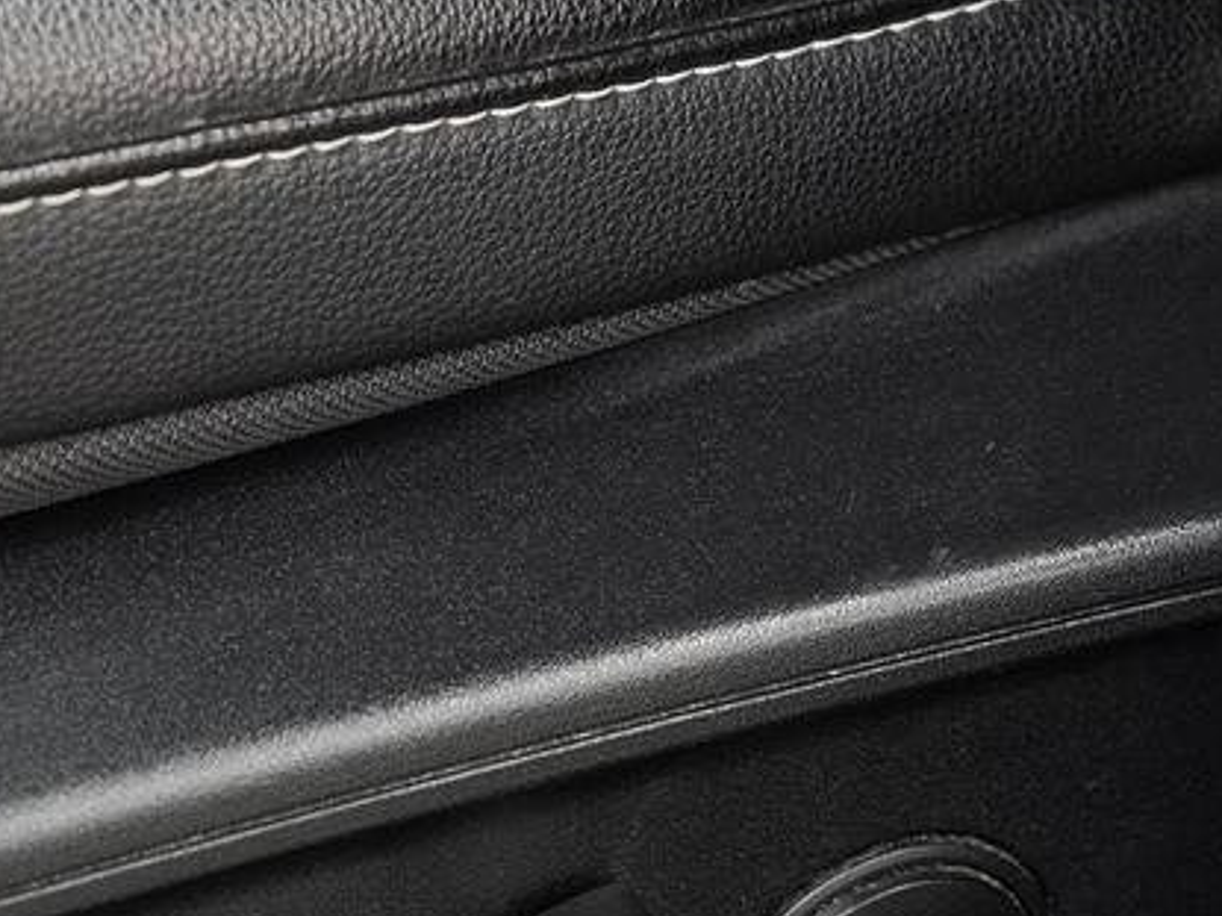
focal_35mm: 269
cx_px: 644
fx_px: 9493
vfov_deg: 5.5
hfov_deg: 7.4
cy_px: 984
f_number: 3.5
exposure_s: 1/30
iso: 1000
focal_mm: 61.9
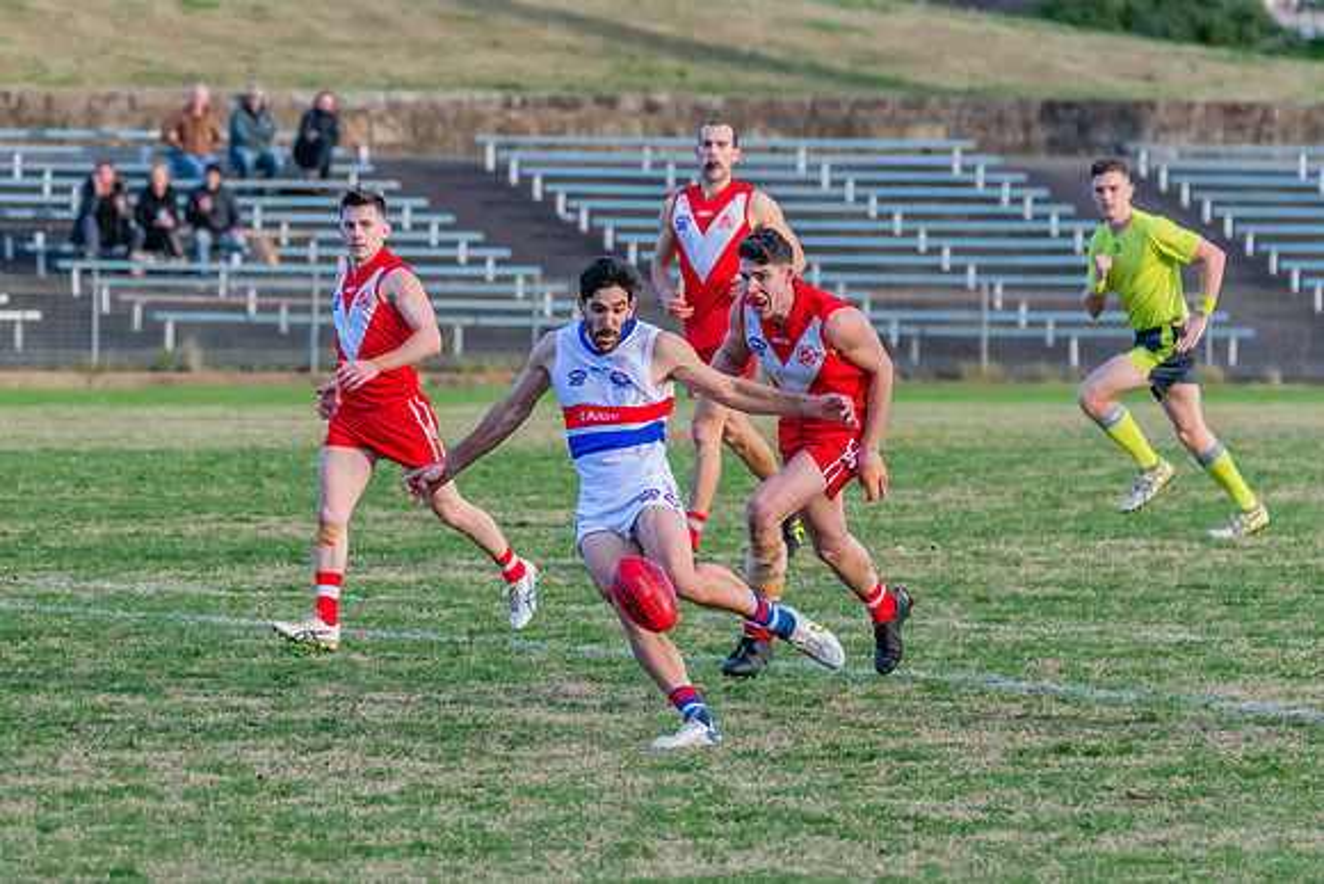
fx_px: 14759
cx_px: 556
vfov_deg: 3.4
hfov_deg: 5.1
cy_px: 537
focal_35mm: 401
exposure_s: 1/1600
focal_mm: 250
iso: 1800
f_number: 5.6
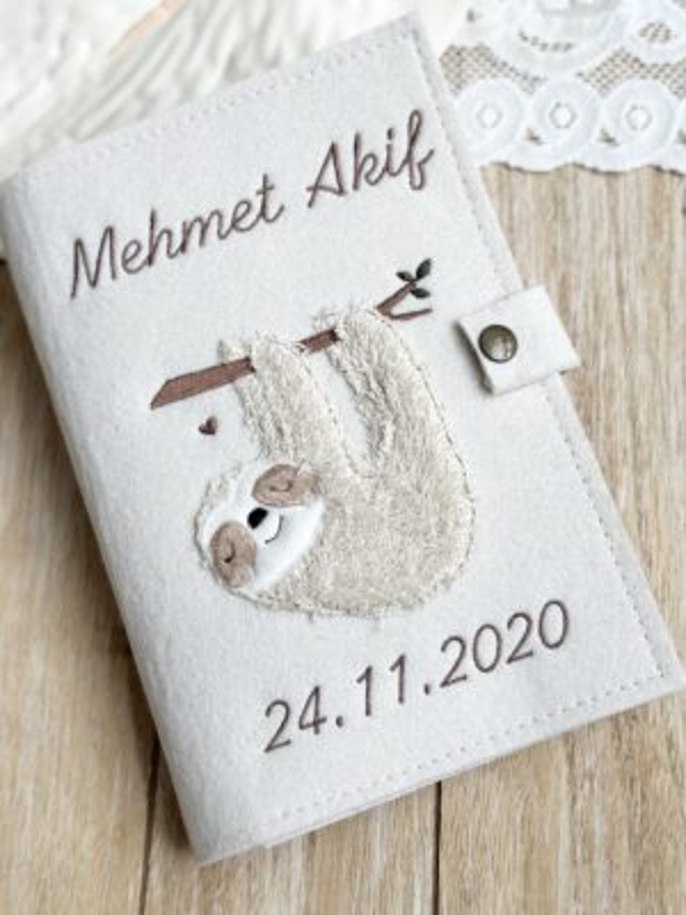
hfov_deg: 30.3
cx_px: 343
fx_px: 1268
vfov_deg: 39.7
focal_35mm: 48
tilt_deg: -72.9
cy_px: 458
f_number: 1.78
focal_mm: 6.86
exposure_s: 1/580
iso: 80
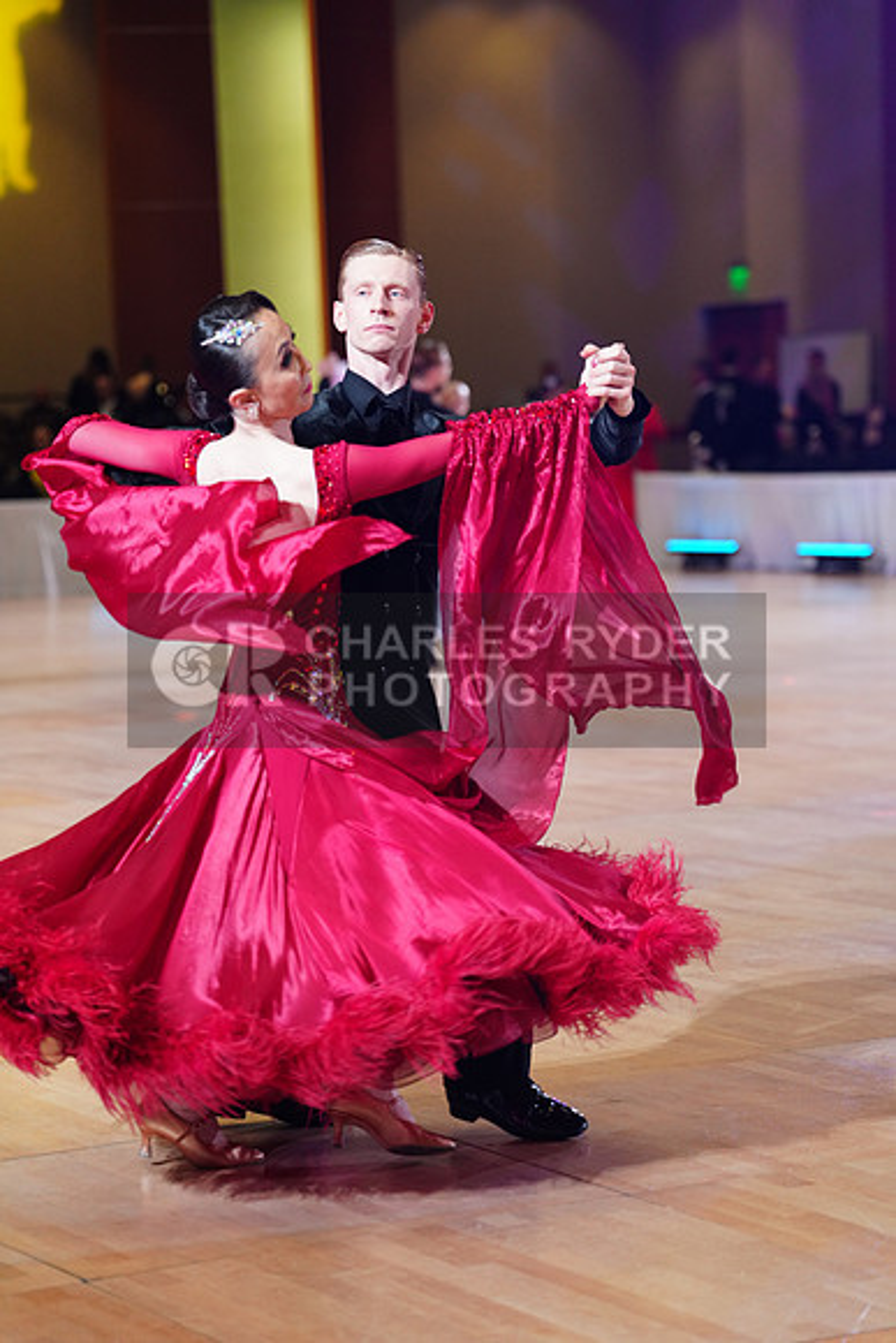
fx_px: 3731
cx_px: 448
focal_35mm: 100
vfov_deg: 20.4
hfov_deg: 13.7
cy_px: 672
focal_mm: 100
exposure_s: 1/400
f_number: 2.8
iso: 2000
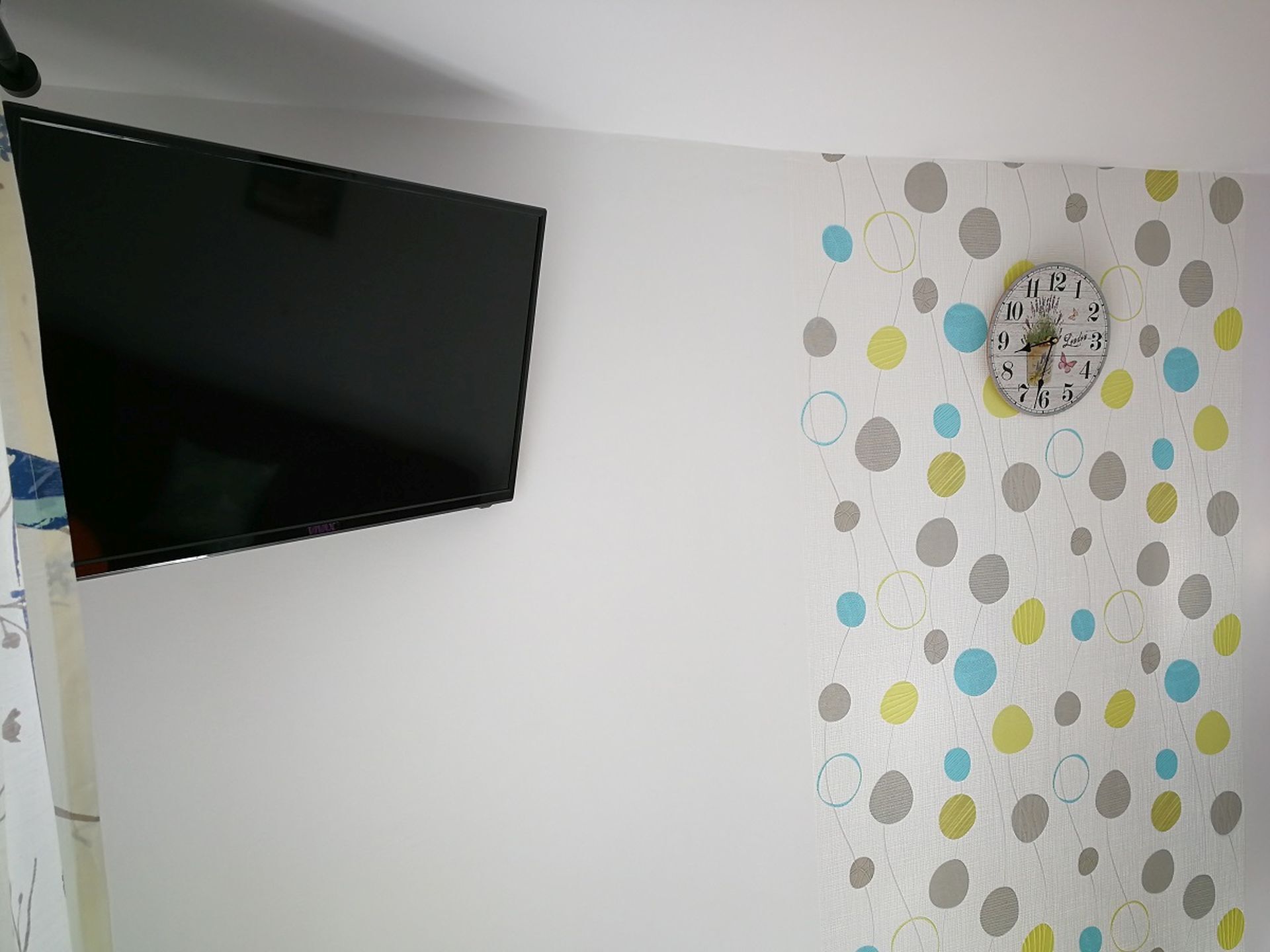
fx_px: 991
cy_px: 476
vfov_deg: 51.4
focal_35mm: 27
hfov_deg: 65.3
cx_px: 635
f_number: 2.2
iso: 80
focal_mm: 3.95
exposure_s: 1/100
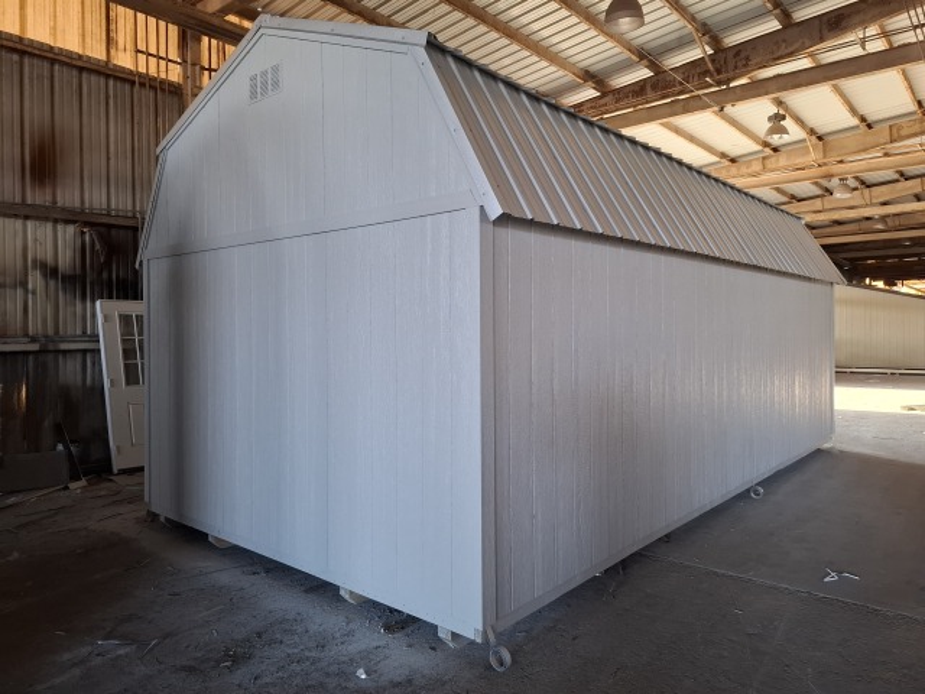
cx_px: 462
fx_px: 615
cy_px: 347
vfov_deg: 58.9
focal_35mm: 23
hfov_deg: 73.9
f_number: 1.8
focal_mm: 5.54
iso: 250
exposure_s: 1/50
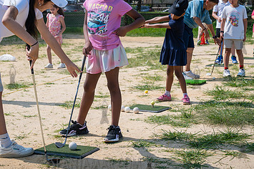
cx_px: 99
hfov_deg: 25.3
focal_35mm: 80
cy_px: 42
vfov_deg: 16.9
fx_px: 564
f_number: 5
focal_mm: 47
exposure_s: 1/1000
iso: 160
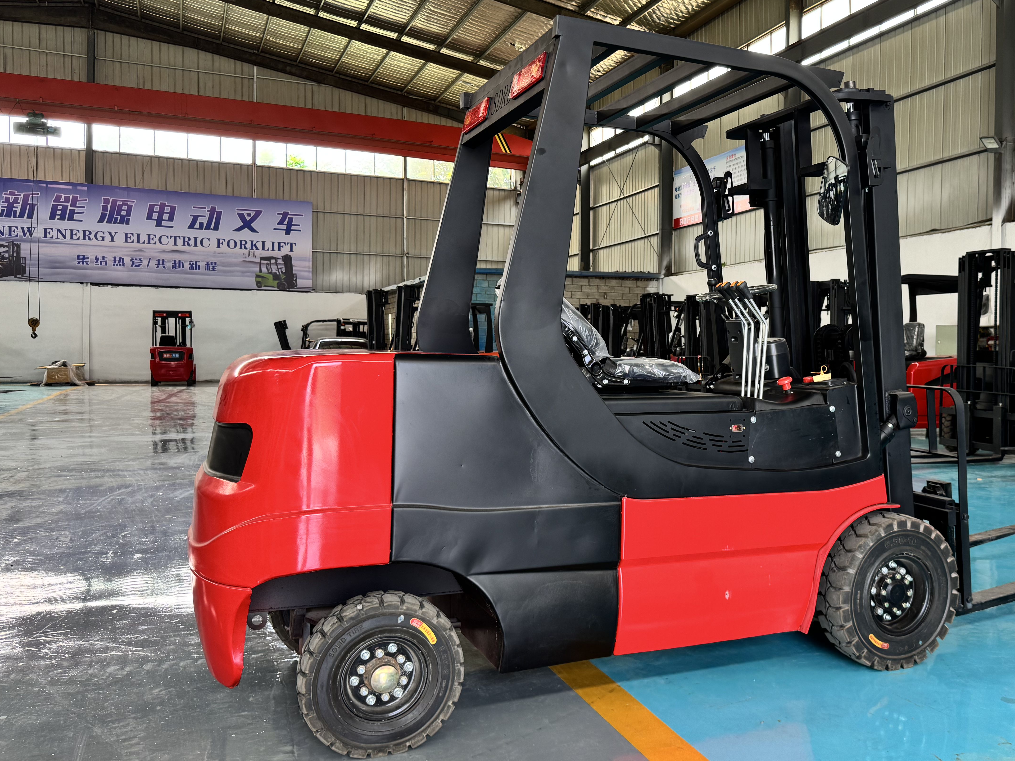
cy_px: 360
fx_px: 938
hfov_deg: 55.8
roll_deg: -0.6
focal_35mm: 32
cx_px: 664
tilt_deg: +0.3
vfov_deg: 44.1
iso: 100
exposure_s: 1/121
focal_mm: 6.76
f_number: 1.78
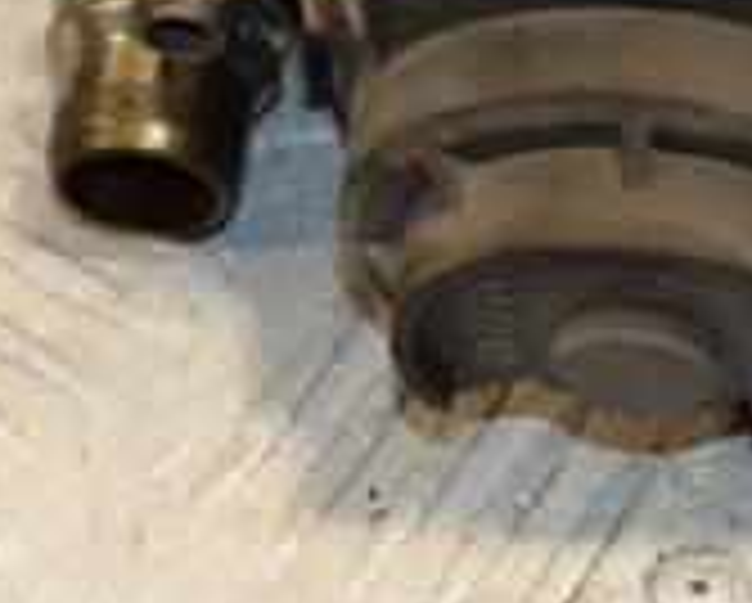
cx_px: 820
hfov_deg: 5.5
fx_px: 7866
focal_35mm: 353
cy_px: -248
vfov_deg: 4.4
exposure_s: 1/200
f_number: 5.3
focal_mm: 70
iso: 800
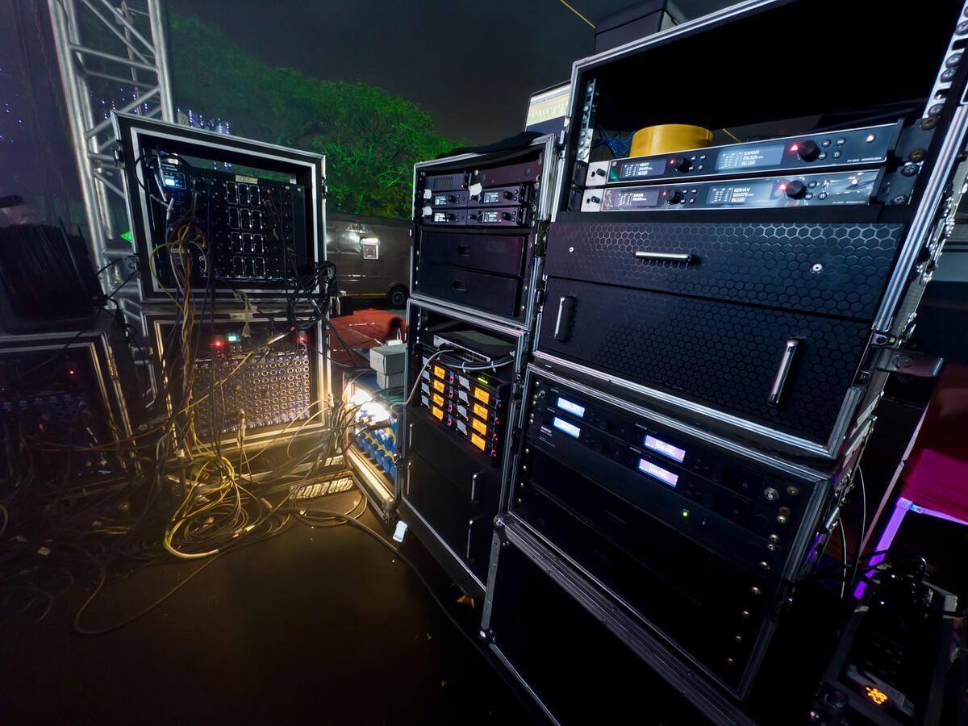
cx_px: 484
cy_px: 363
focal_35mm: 14
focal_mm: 2.22
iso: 500
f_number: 2.2
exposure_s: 1/11
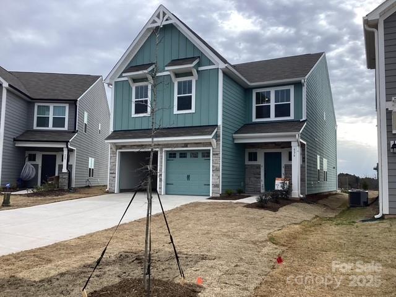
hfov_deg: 58.4
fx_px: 355
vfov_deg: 45.4
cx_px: 198
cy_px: 148
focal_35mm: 31
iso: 25
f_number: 2.4
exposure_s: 1/612
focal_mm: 3.3
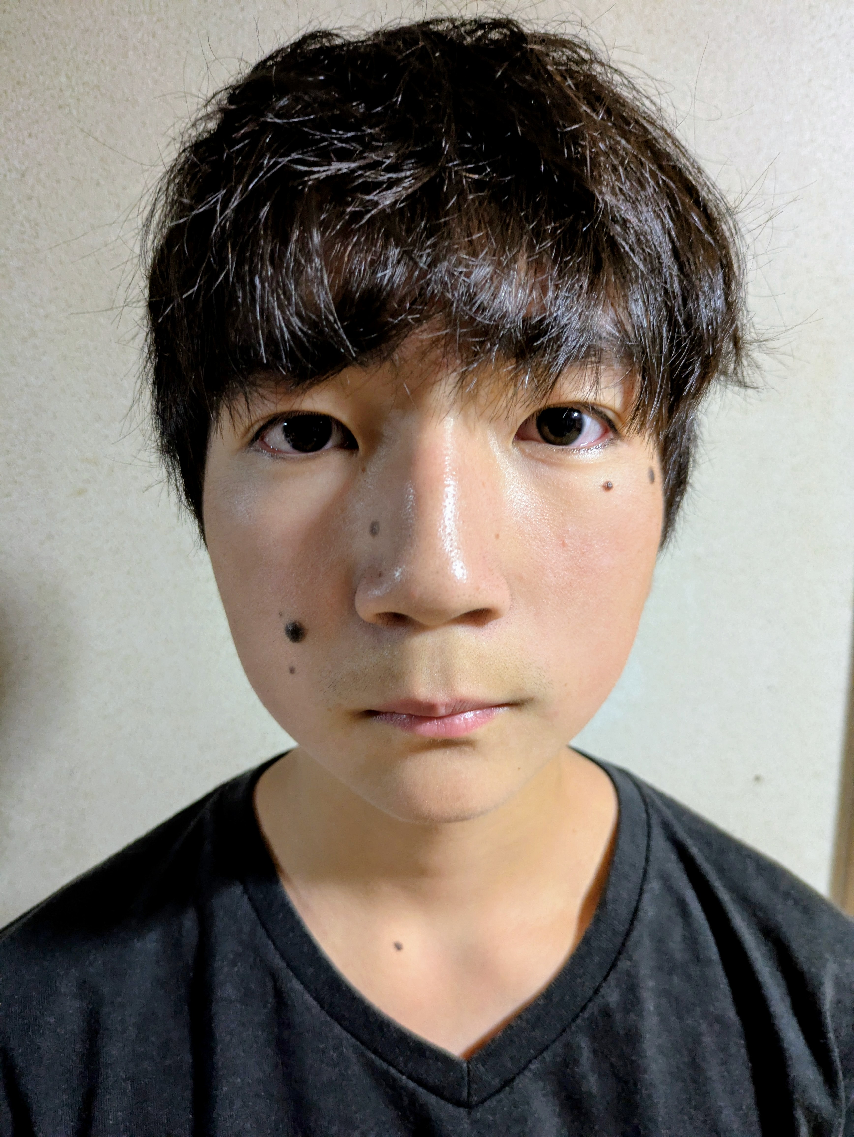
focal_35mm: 25
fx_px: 822
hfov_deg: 54.9
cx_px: 427
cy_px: 568
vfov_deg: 69.4
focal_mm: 5.43
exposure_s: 1/24
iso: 736
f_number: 1.89
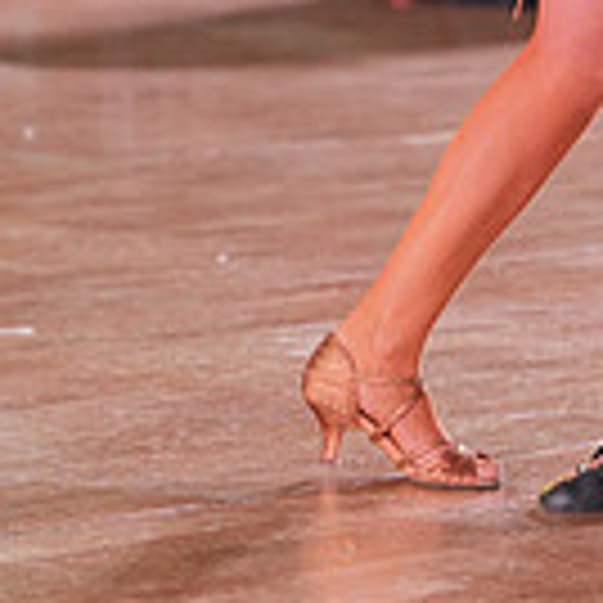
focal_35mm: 449
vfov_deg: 3.9
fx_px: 8849
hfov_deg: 3.9
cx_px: 830
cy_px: -423
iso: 2000
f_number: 4
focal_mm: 122
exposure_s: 1/400
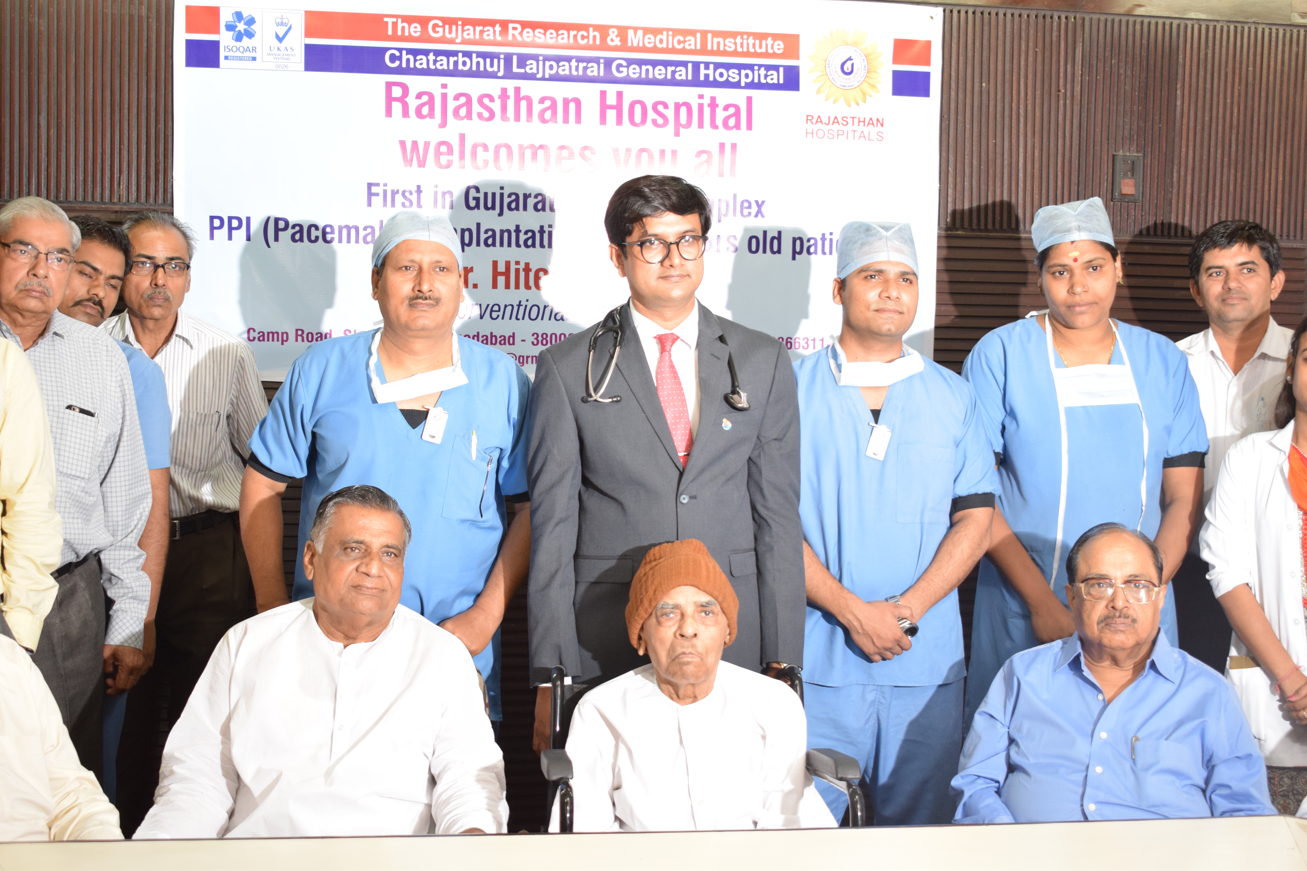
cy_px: 436
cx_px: 654
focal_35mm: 48
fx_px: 1743
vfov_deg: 28.1
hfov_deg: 41.1
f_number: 4.5
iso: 1250
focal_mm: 32
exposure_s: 1/60
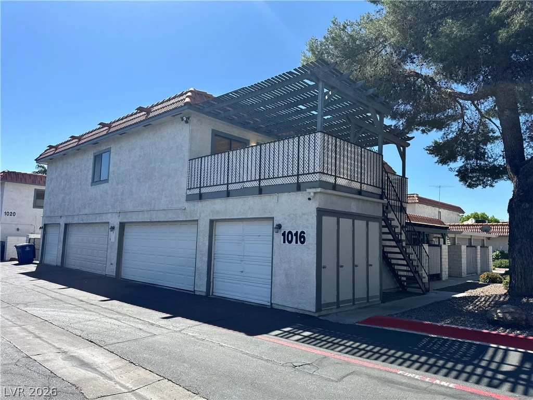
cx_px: 266
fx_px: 370
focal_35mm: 24
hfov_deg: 71.6
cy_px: 200
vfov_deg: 56.8
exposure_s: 1/4608
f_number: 1.78
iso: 80
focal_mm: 6.76
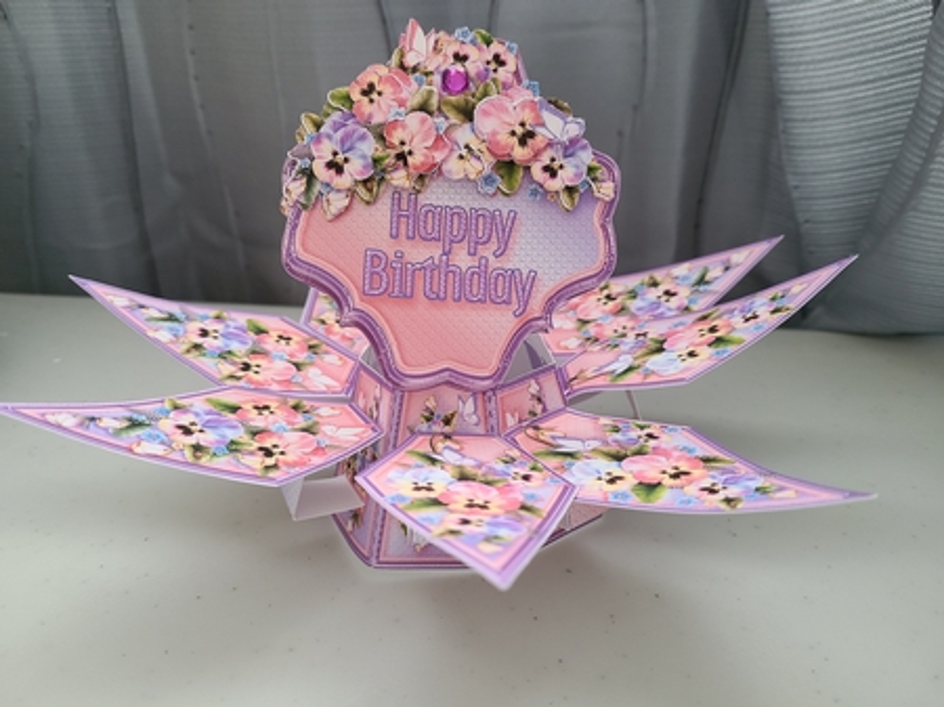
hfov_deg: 67.3
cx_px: 472
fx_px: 709
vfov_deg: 53.0
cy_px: 354
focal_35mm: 26
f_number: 1.8
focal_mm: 5.4
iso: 500
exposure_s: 1/40
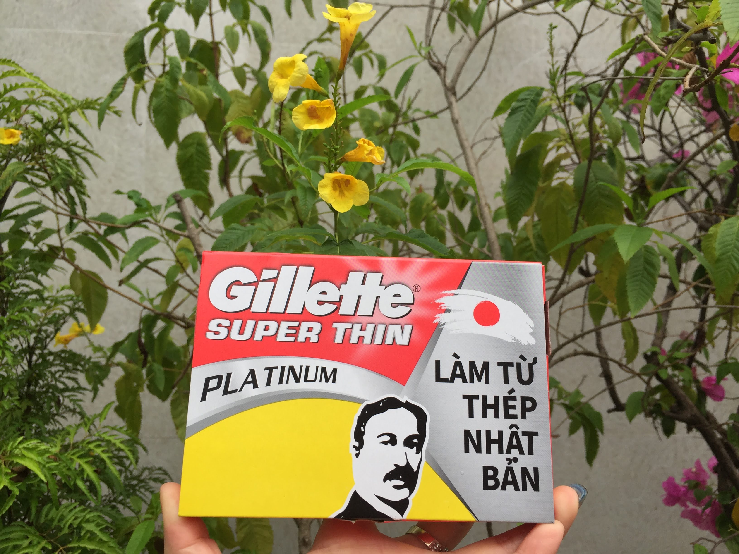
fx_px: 619
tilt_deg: +6.8
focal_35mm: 29
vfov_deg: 48.2
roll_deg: -2.0
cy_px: 277
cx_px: 370
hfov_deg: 61.7
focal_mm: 4.15
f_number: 2.2
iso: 32
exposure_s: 1/319
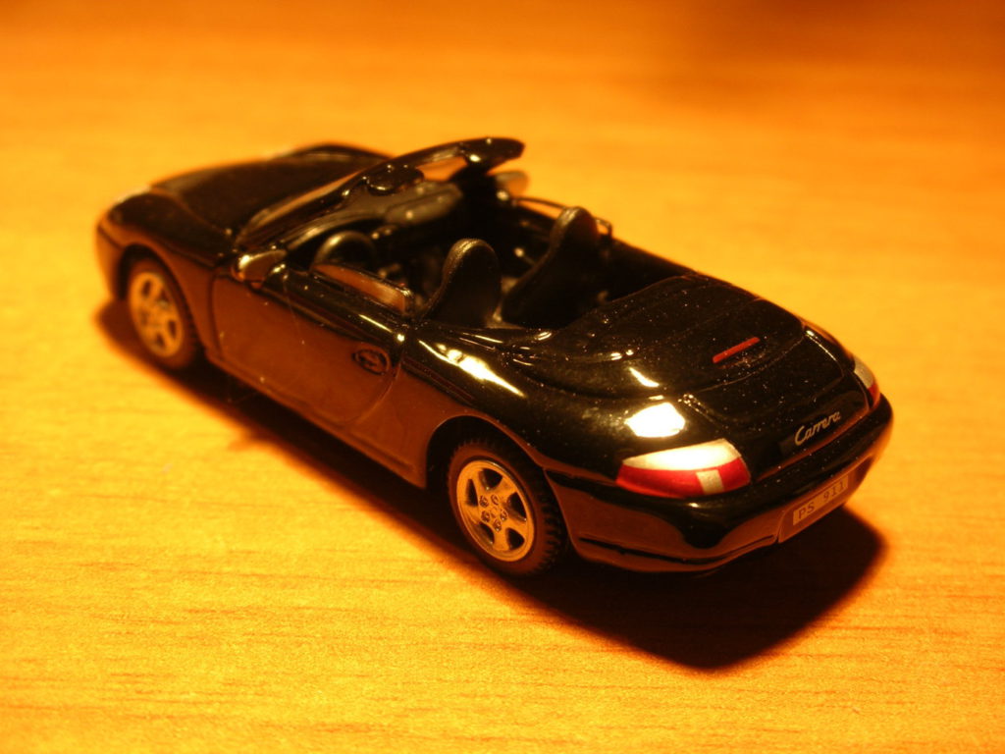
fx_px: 1539
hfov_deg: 36.2
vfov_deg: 27.5
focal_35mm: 53
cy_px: 377
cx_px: 502
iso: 61
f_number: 3.7
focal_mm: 8.8
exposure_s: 1/3.9
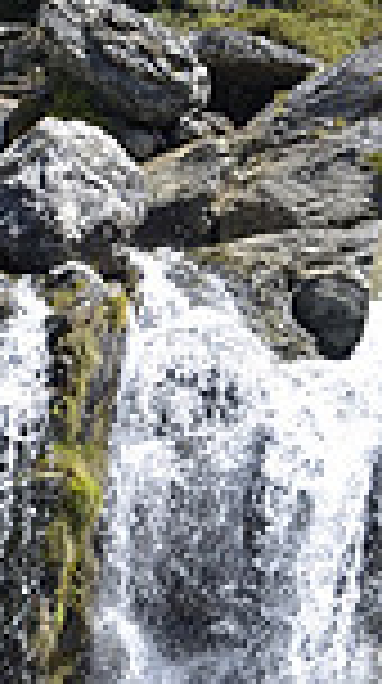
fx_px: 1953
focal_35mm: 108
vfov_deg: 19.4
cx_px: -315
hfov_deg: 10.5
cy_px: 639
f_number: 8
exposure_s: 1/250
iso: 160
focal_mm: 18
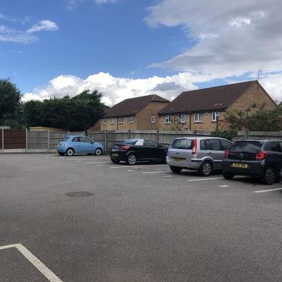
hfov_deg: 47.8
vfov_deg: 48.4
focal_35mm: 34
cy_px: 139
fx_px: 313
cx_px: 99
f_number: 1.8
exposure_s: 1/1548
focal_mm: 3.99
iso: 20
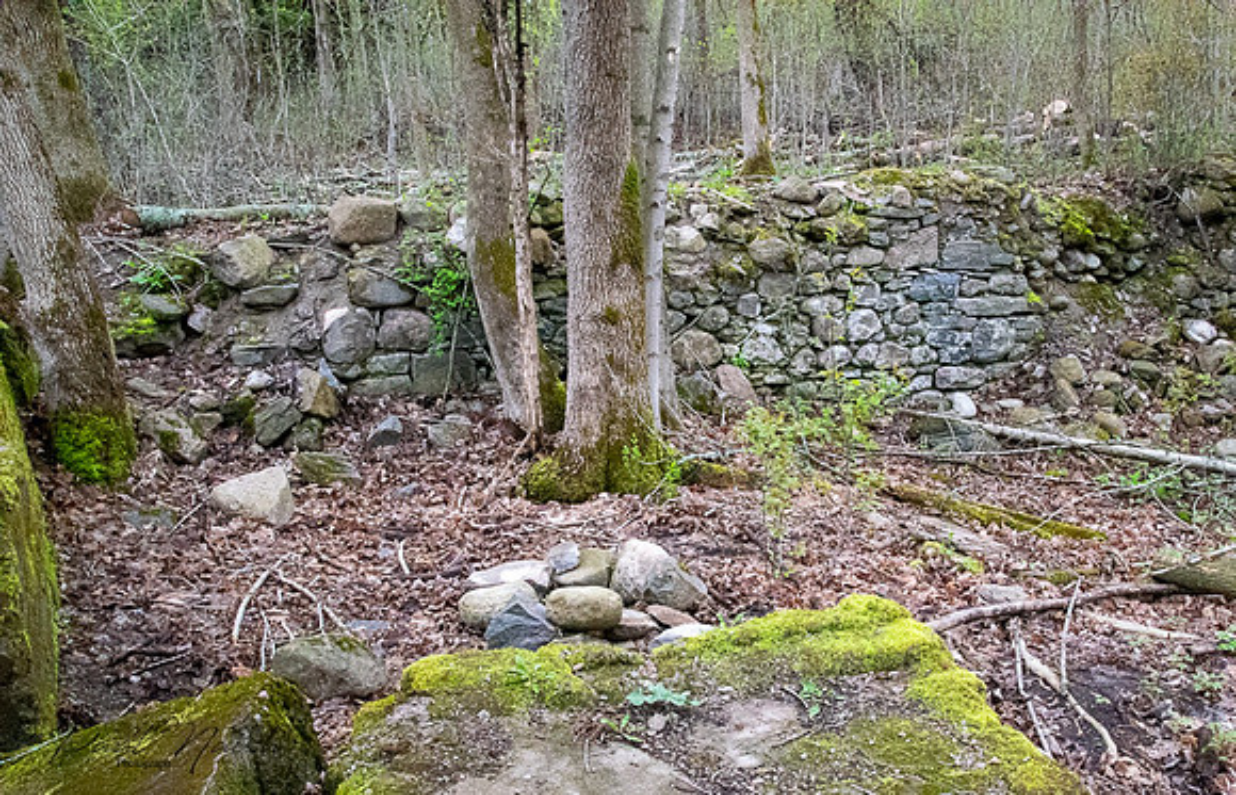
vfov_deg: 41.3
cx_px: 700
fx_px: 1050
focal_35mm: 31
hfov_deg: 60.7
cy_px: 467
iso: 6400
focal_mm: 18
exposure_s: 1/60
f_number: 18
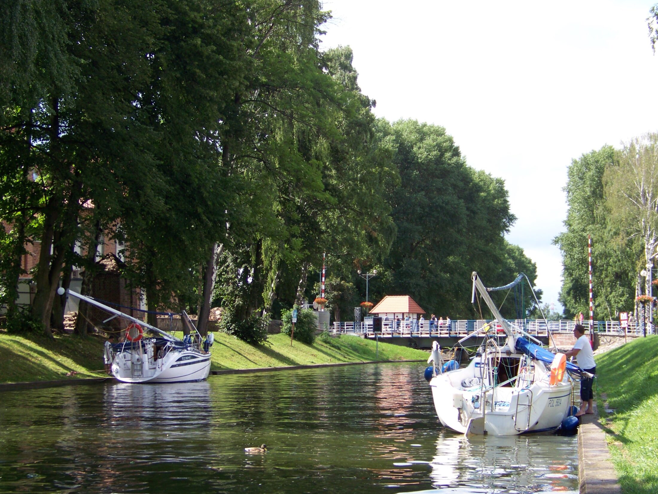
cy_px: 260
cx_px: 364
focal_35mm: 64
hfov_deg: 30.2
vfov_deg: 22.9
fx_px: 1217
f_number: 3.2
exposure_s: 1/400
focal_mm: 9.36
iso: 67
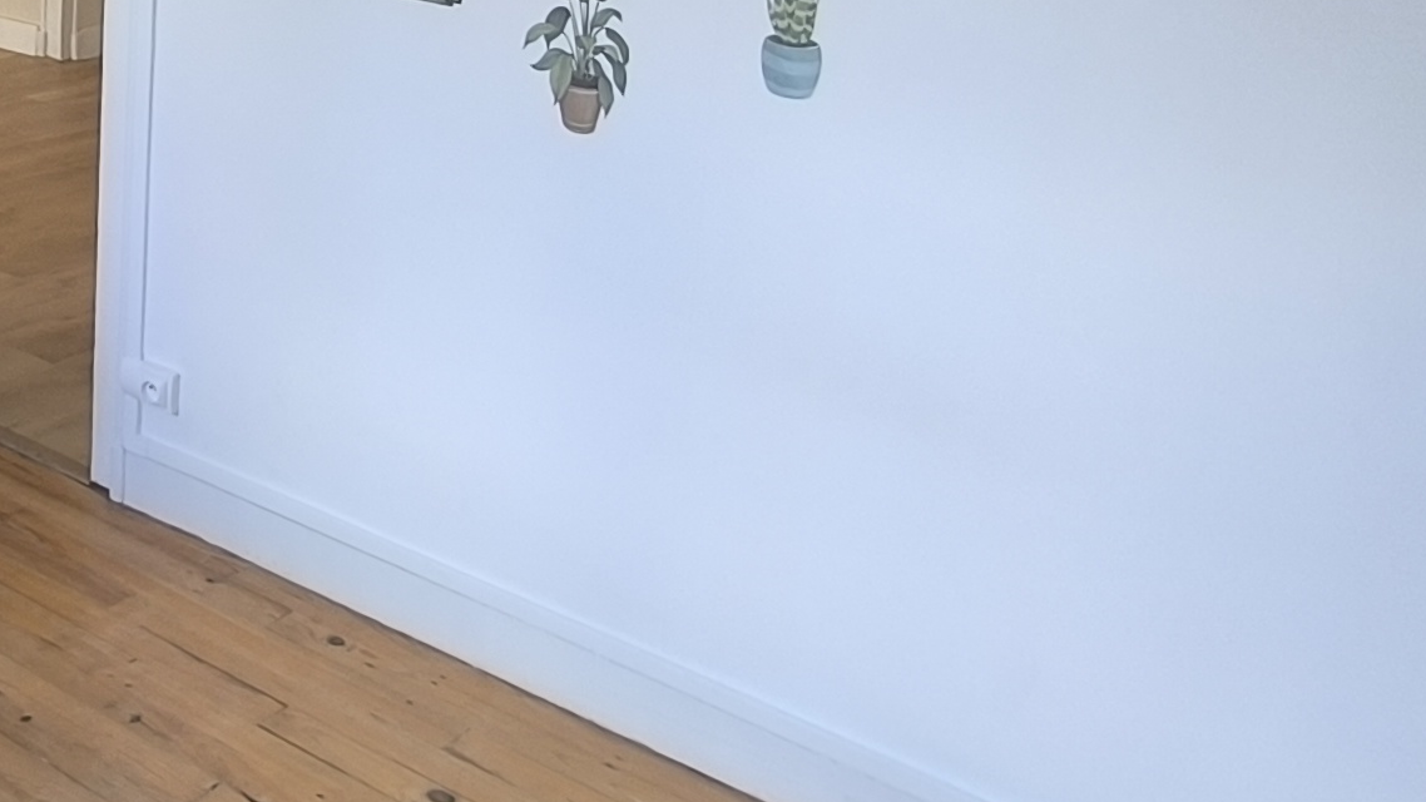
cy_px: -44
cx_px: 39
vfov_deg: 22.8
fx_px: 1891
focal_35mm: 50
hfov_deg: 37.4
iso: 100
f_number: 2.2
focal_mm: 1.65
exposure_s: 1/50
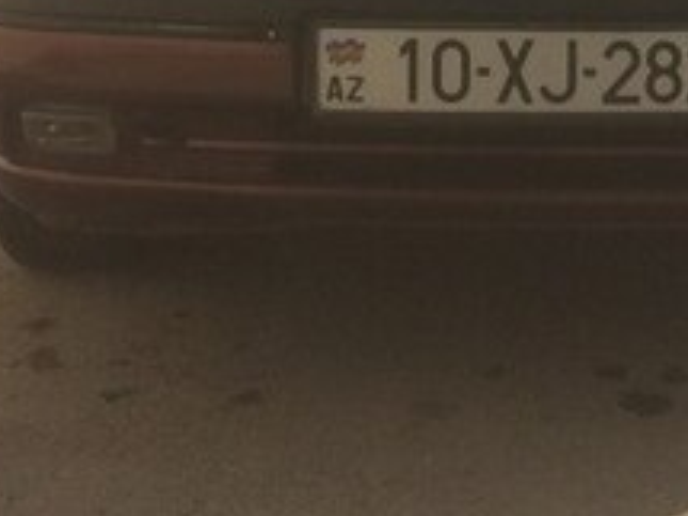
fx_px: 1768
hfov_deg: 21.9
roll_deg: +2.5
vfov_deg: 15.7
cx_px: 496
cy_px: -171
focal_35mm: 89
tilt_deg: -2.2
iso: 32
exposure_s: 1/4115
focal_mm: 4.15
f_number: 2.2
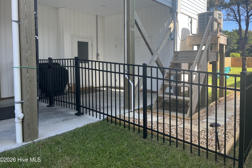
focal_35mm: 28
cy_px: 71
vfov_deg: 46.3
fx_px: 196
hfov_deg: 65.5
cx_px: 130
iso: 50
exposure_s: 1/552
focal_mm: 5.1
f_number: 1.6
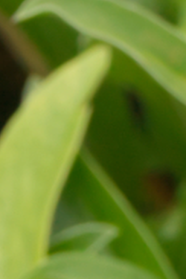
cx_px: 352
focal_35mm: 542
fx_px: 4202
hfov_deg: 2.5
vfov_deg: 3.7
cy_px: -561
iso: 2000
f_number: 10
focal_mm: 55
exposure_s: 1/500
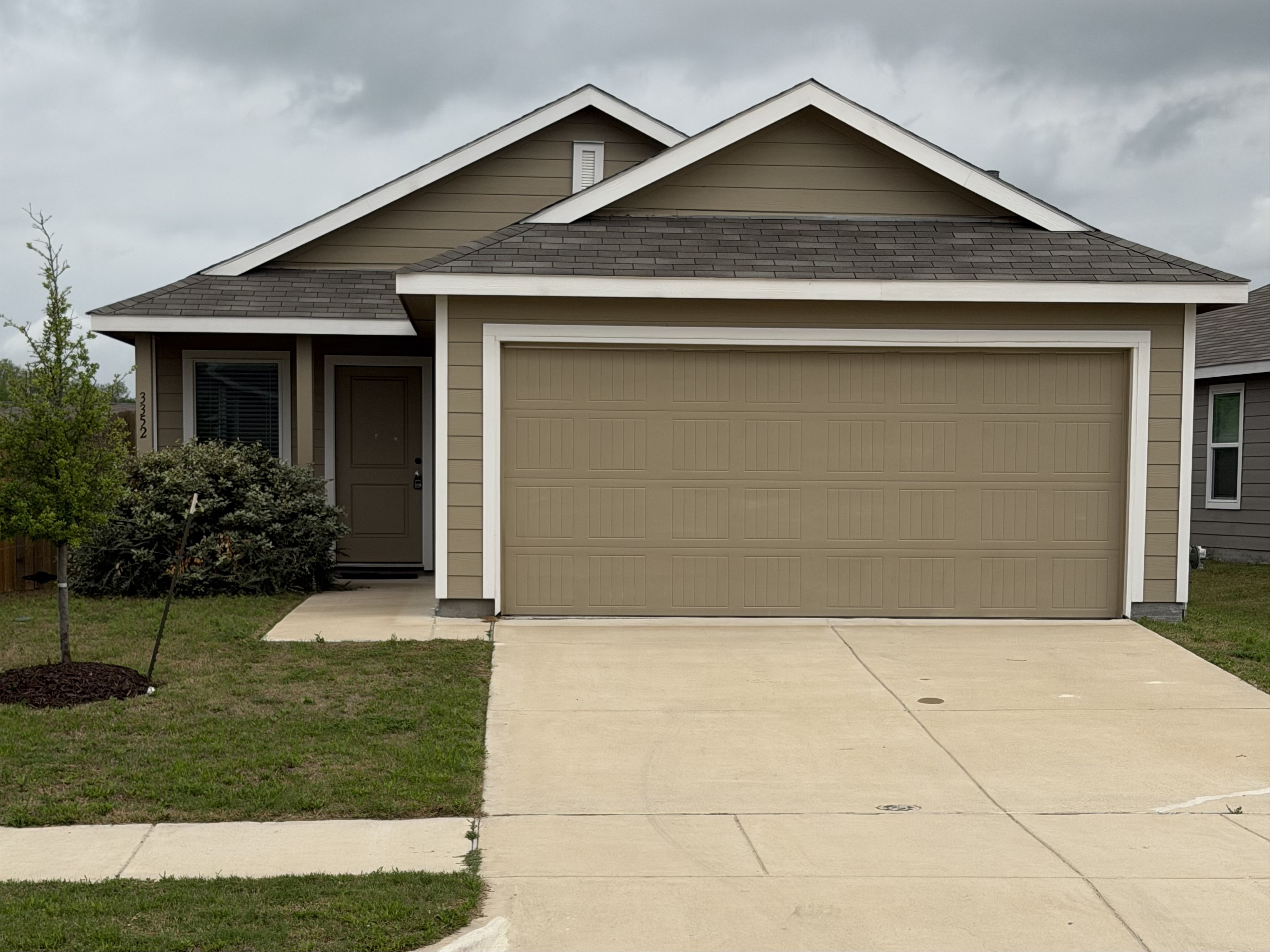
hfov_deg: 39.7
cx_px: 635
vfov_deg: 30.3
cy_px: 476
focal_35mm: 48
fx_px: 1761
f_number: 1.78
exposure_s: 1/5587
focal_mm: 6.76
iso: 64
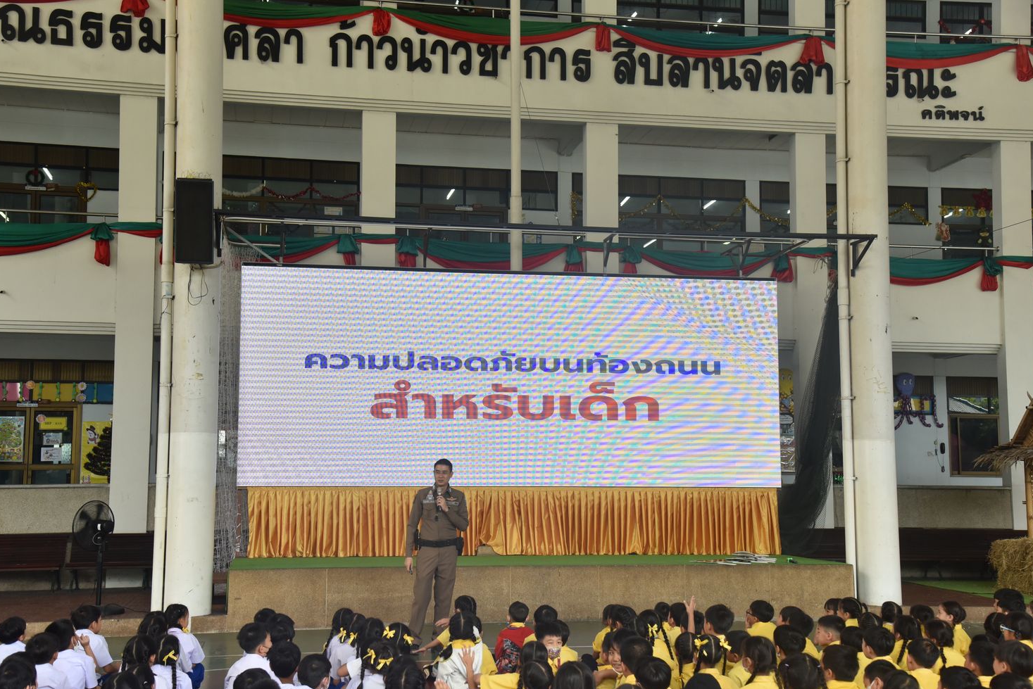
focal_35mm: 45
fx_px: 1292
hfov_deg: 43.6
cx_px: 510
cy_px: 352
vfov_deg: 29.9
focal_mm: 44
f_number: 4.5
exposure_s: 1/400
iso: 1600
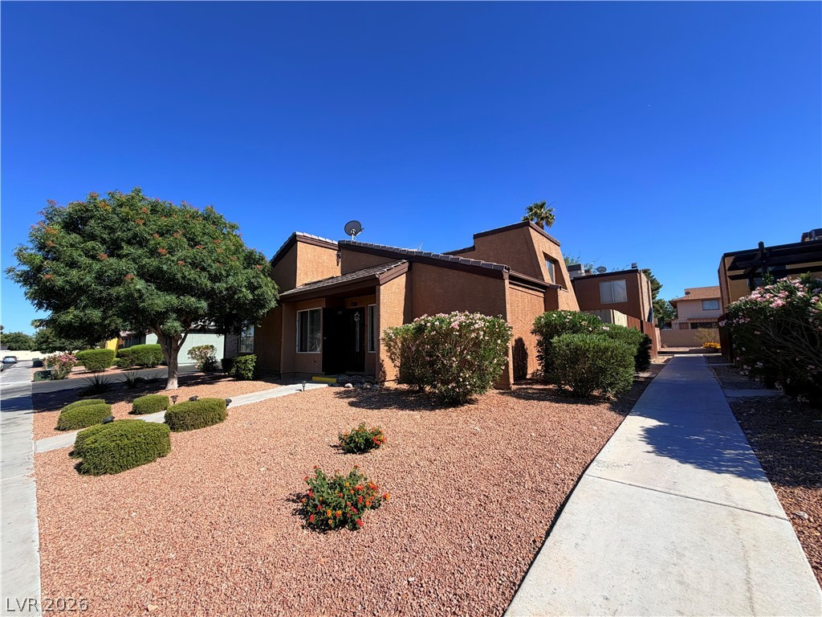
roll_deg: +1.6
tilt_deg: +3.0
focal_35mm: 14
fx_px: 332
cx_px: 411
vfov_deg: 85.7
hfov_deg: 102.1
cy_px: 308
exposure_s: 1/770
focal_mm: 2.22
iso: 25
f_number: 2.2
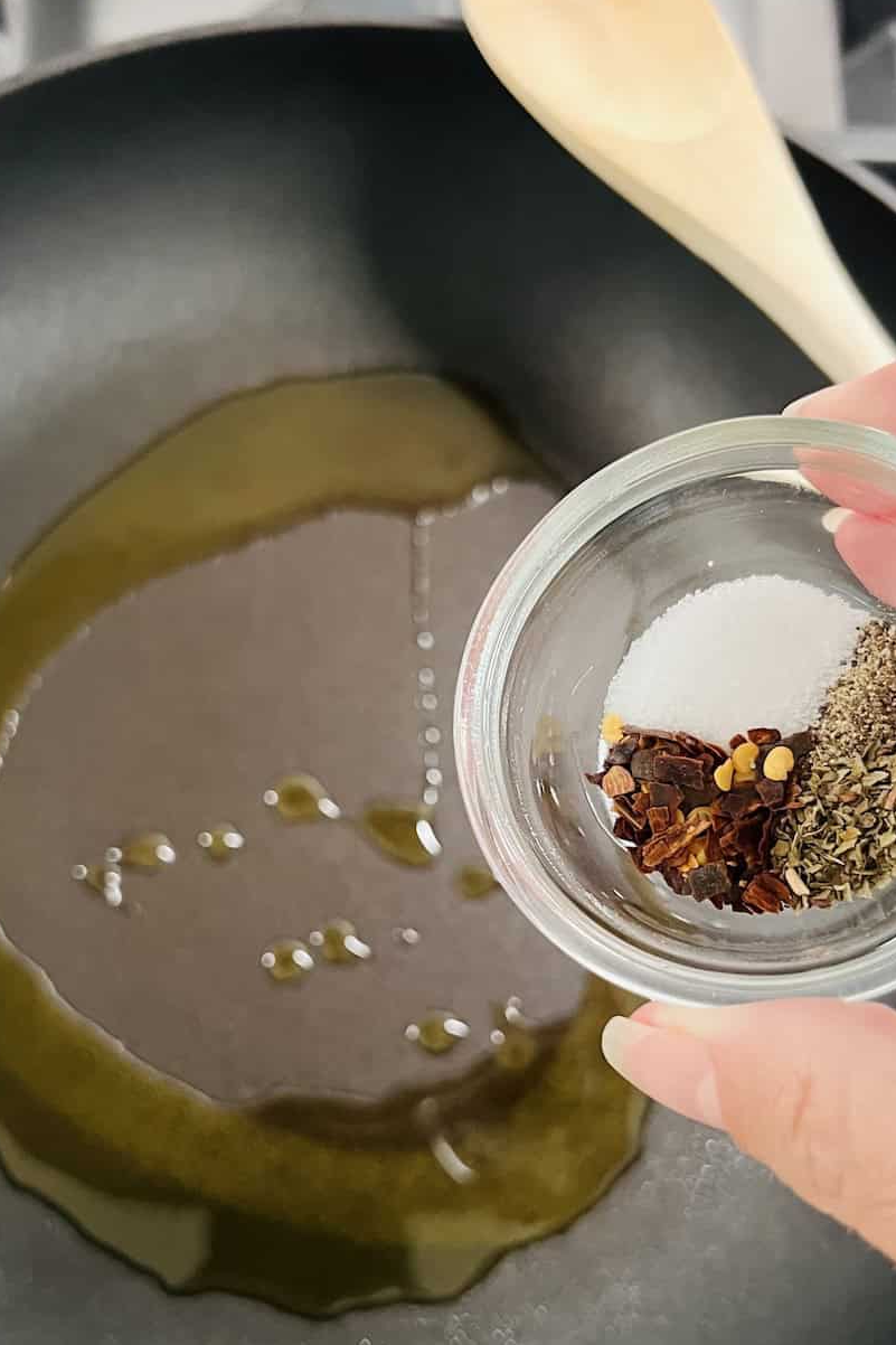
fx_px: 1344
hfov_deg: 36.8
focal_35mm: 36
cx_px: 408
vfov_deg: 52.6
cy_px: 829
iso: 500
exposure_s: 1/40
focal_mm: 5.7
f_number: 1.5
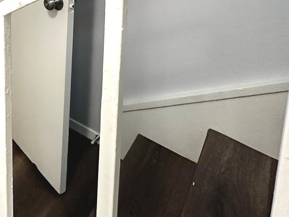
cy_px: -74
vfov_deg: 28.6
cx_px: -27
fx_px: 334
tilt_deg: -8.7
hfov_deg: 38.8
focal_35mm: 40
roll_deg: +1.4
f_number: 2.2
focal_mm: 2.22
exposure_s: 1/60
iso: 200
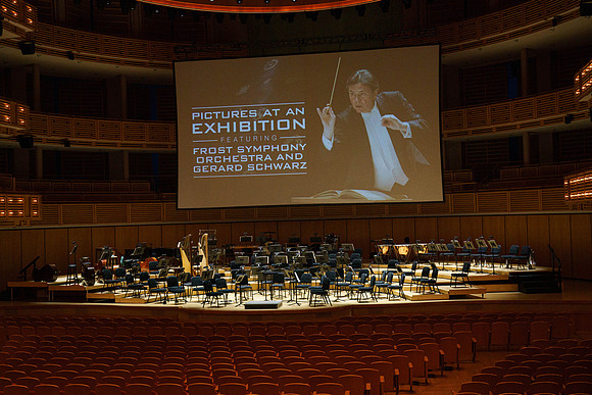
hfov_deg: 41.9
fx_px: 774
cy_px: 198
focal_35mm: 47
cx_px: 296
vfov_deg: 28.6
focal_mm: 46
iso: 3200
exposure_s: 1/200
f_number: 7.1
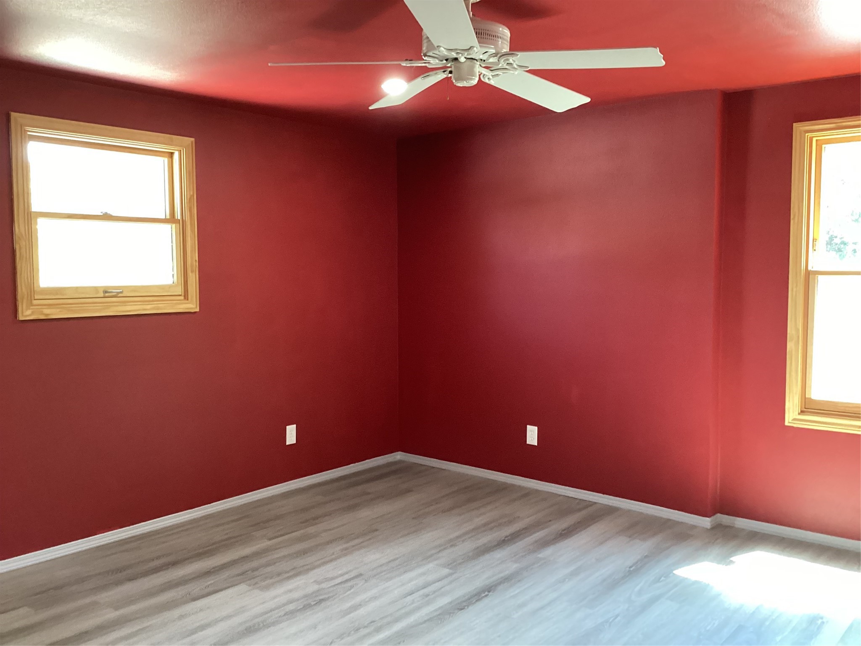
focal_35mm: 31
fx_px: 771
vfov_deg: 45.4
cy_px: 323
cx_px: 430
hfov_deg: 58.4
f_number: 2.4
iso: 320
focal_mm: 3.3
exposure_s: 1/40
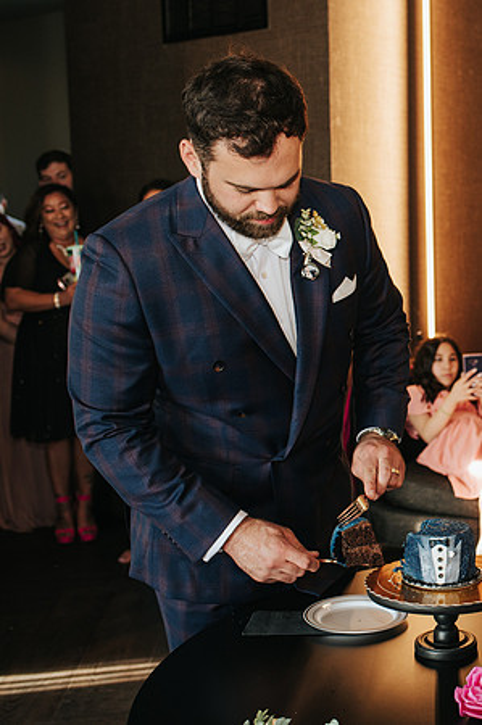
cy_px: 362
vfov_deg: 37.8
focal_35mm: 53
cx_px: 544
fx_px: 1058
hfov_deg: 23.9
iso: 1000
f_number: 3.5
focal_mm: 35
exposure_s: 1/160
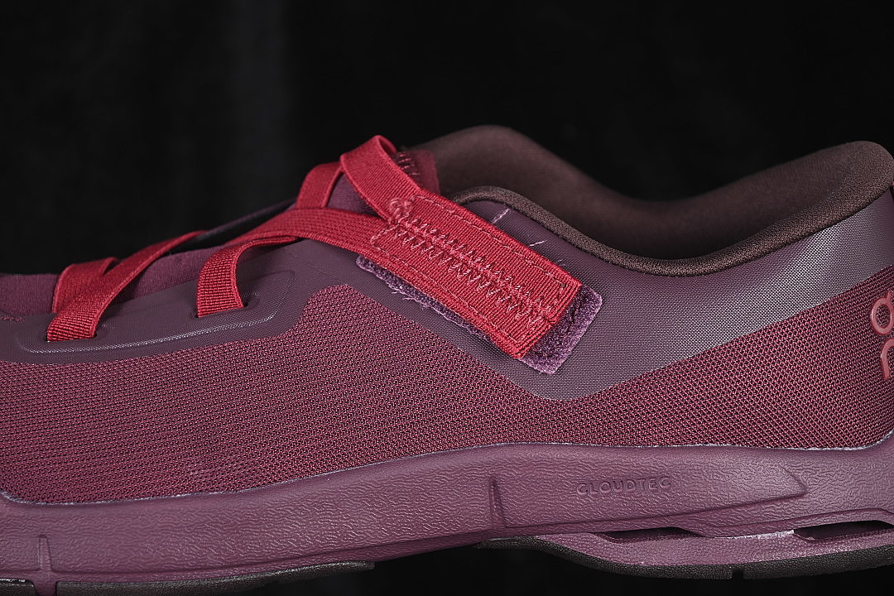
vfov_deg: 18.2
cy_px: 298
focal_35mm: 75
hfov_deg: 27.0
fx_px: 1862
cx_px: 447
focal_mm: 50
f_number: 6.3
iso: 160
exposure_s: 1/50
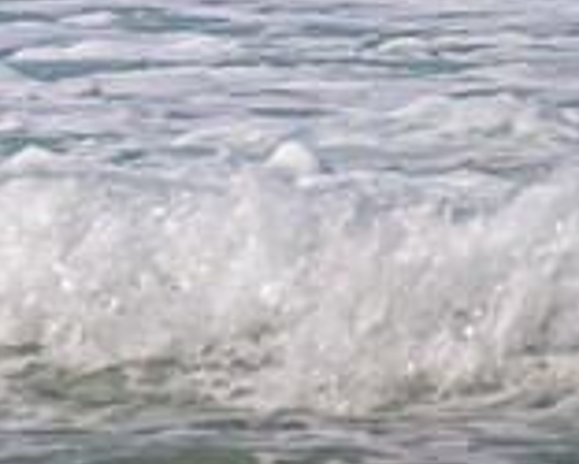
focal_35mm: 2789
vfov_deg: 0.6
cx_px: -356
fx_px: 47823
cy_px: -243
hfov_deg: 0.7
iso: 1100
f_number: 11
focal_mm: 800
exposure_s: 1/2000
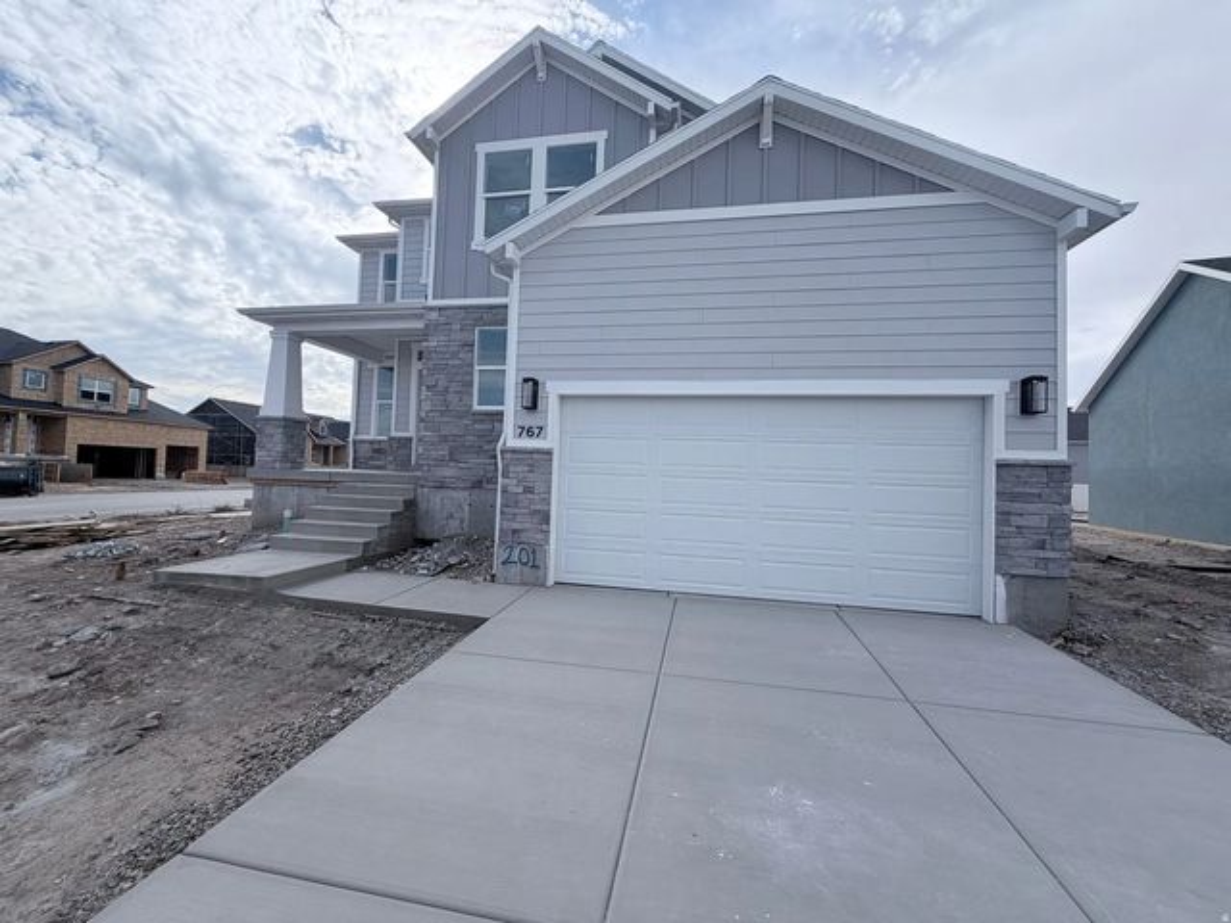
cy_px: 462
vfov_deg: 85.7
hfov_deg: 102.1
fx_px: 498
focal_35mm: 14
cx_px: 616
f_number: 2.2
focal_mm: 2.22
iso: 32
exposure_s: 1/1068
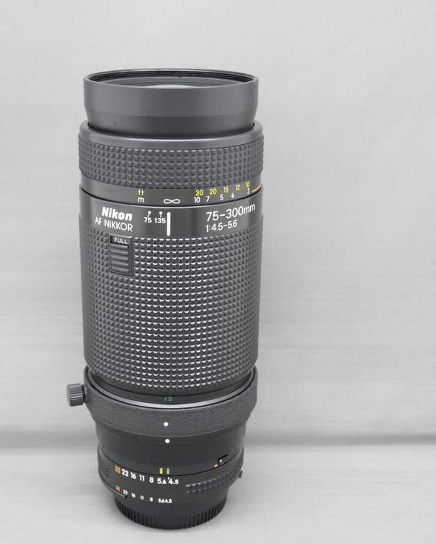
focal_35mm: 52
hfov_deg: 29.1
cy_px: 291
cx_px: 187
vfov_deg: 36.0
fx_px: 839
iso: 1600
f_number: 5.6
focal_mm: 12.5
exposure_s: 1/25
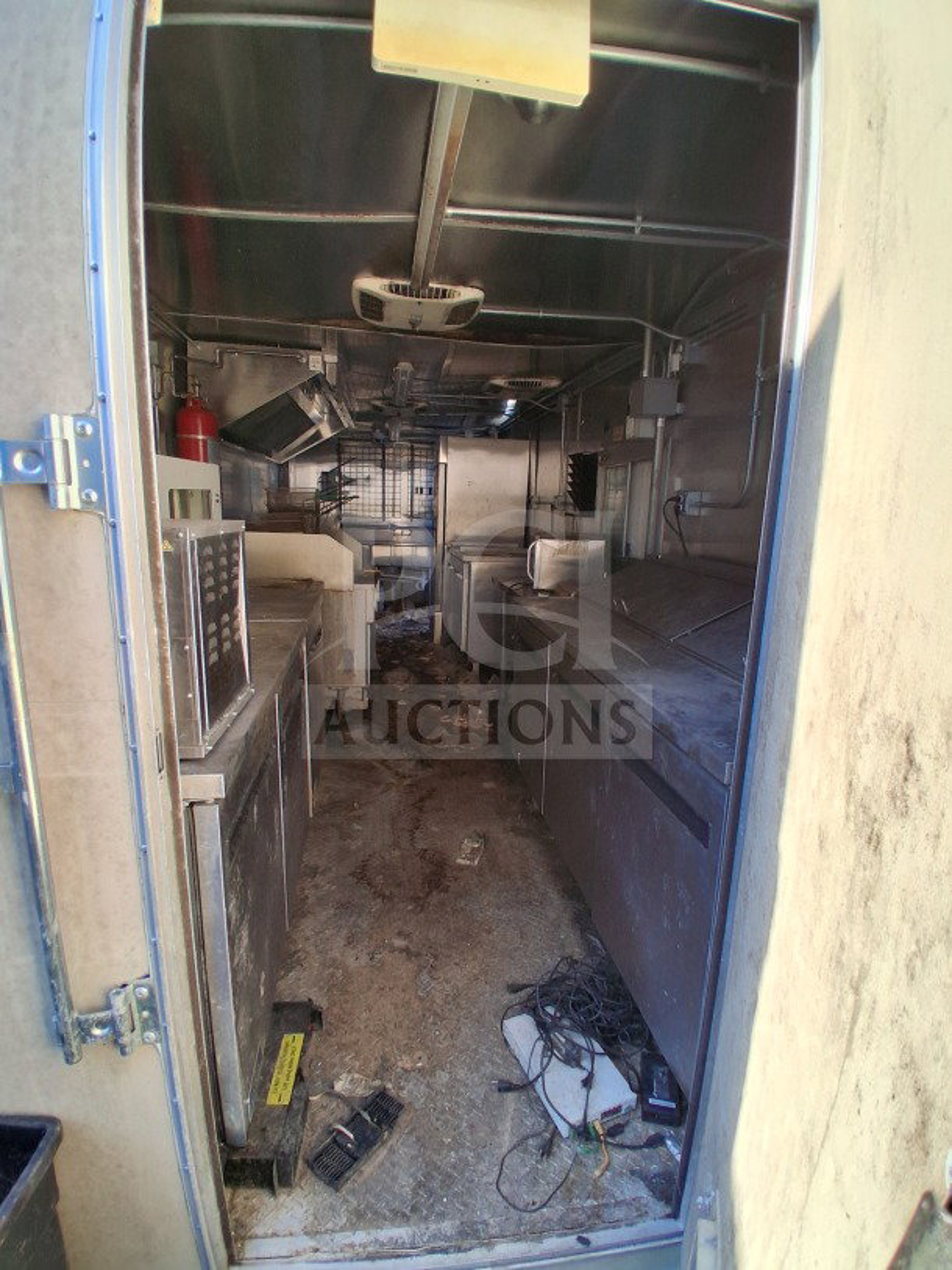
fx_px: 623
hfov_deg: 74.7
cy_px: 635
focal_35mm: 17
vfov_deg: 91.0
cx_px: 476
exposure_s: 1/120
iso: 50
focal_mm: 1.4
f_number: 2.2
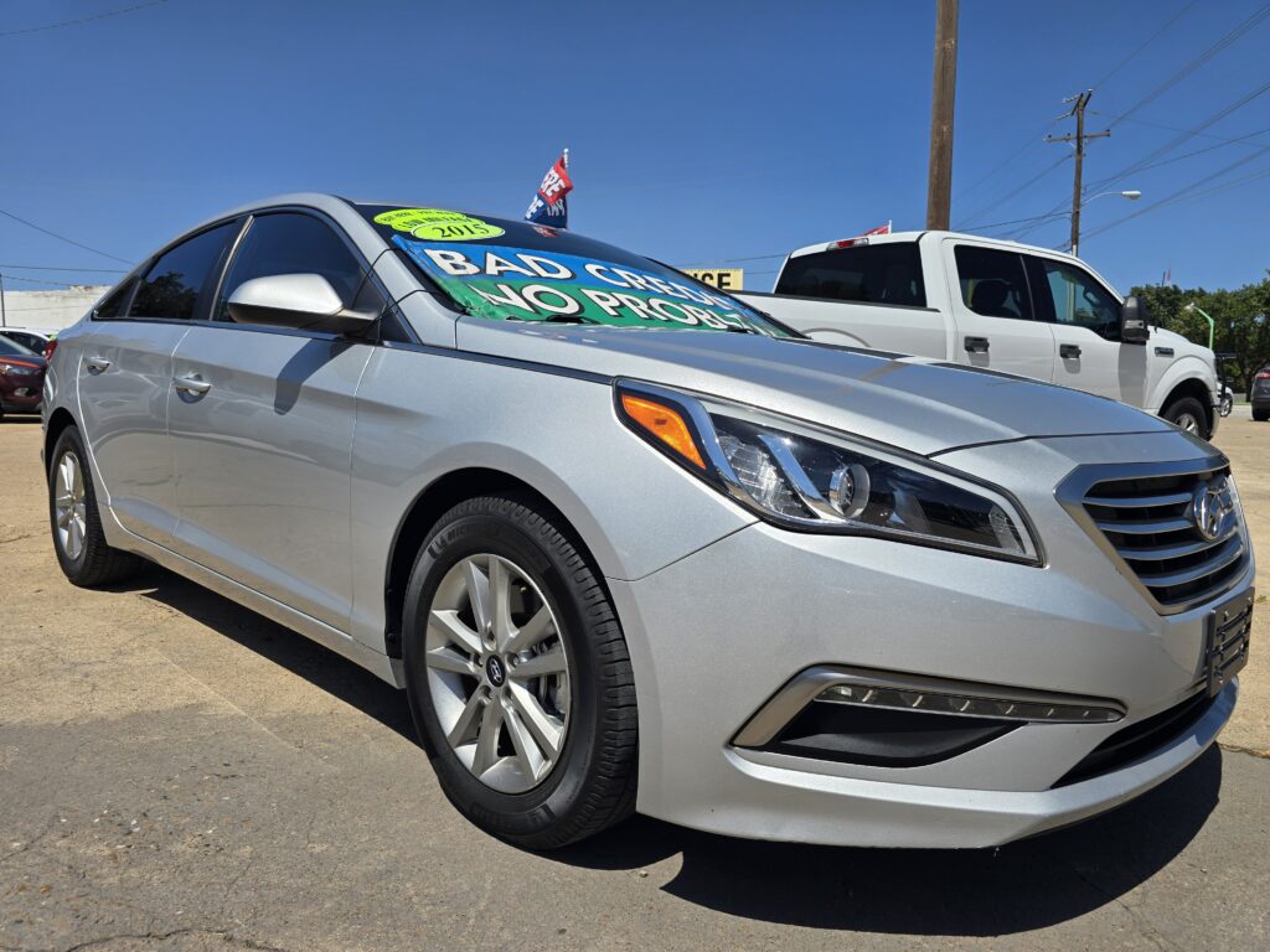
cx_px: 635
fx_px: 844
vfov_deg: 58.9
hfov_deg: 73.9
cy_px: 476
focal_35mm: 23
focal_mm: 6.3
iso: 12
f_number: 1.7
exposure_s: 1/1297
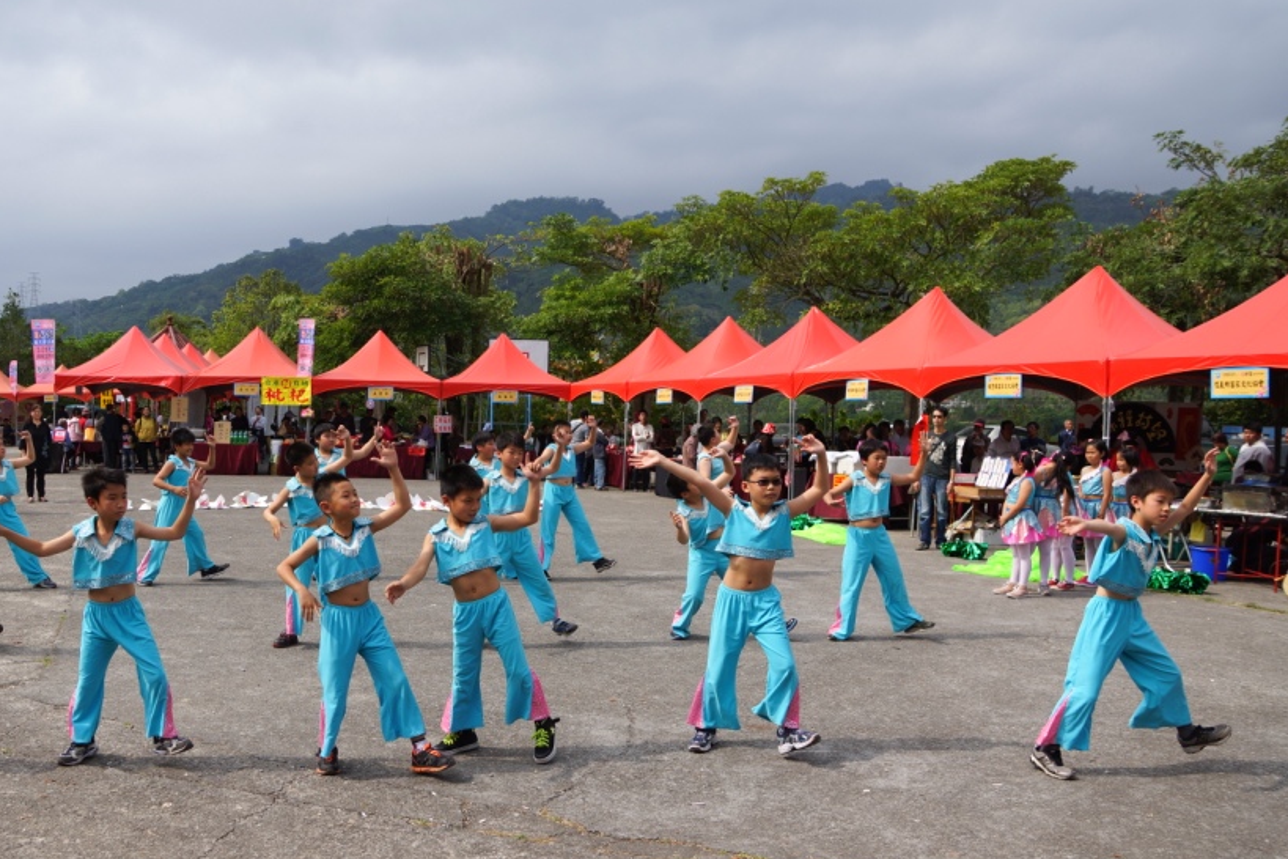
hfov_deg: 61.2
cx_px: 497
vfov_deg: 43.6
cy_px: 454
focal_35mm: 30
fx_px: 1073
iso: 50
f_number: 4.5
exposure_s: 1/500
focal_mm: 16
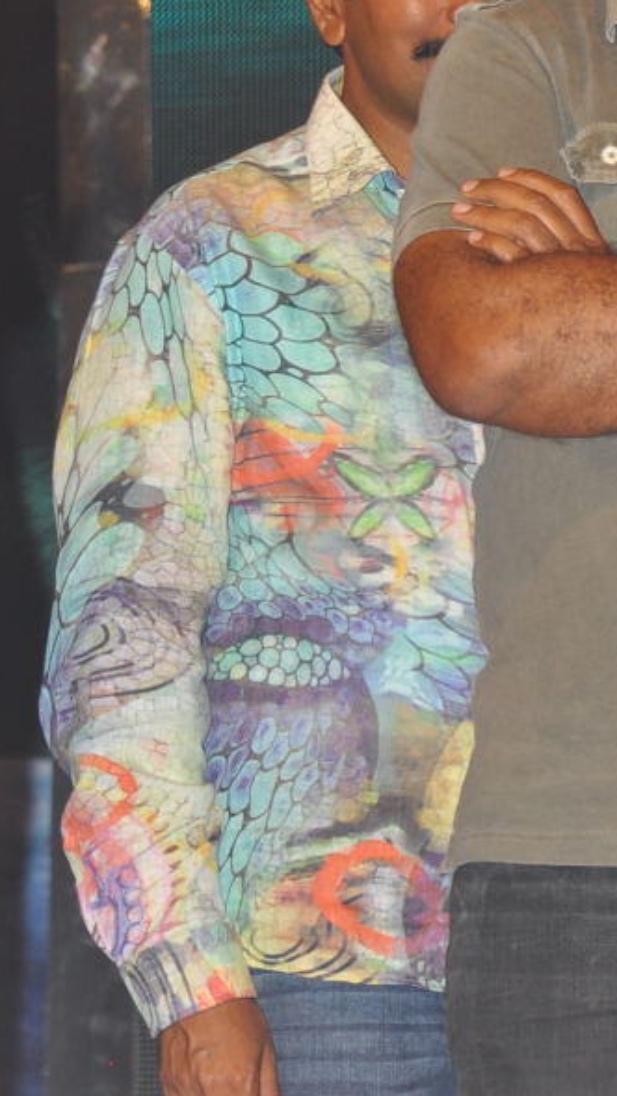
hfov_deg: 3.2
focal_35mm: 383
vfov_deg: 5.6
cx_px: -271
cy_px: 756
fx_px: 11136
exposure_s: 1/125
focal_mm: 90
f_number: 6.3
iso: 320
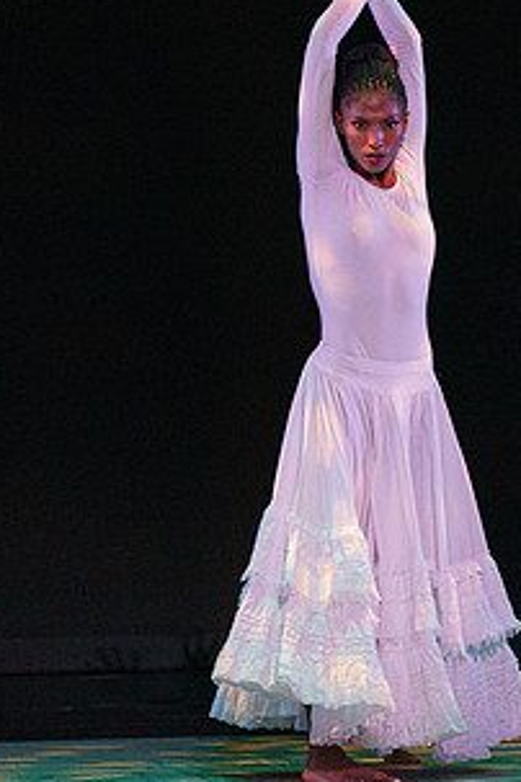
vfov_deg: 2.6
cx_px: 338
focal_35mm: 803
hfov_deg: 1.7
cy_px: 300
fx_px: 17430
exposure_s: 1/400
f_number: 6.3
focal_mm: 376
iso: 5000
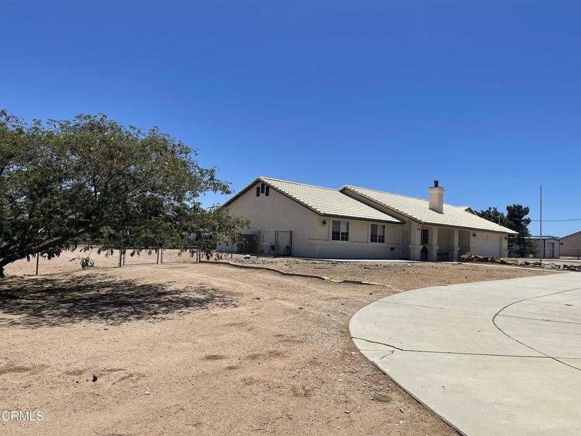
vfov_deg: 54.9
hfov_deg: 69.4
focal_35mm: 25
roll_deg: -2.5
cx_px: 290
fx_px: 420
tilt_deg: +2.1
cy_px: 218
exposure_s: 1/6250
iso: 32
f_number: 1.6
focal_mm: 5.1
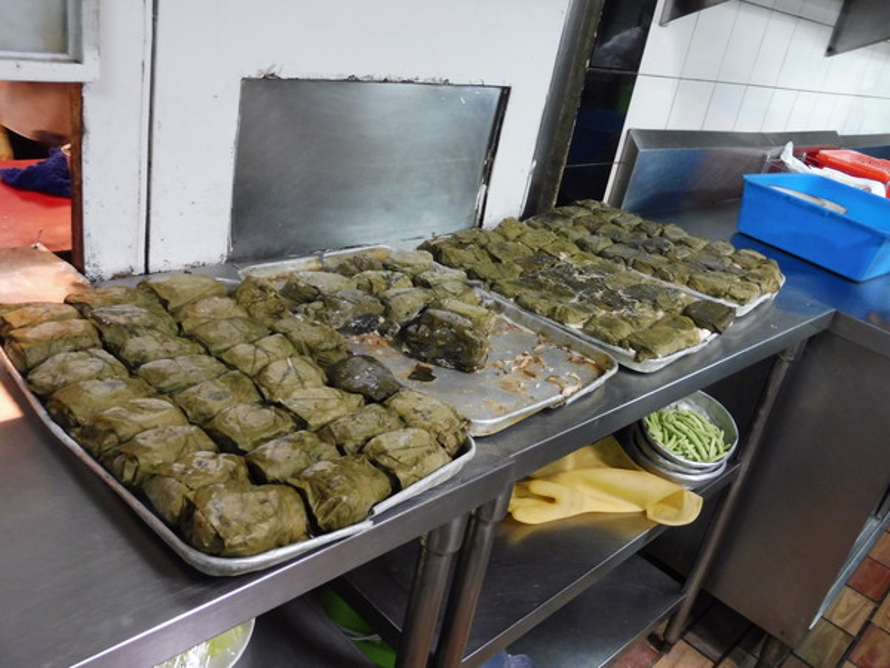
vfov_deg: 46.8
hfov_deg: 60.0
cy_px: 334
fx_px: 771
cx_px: 445
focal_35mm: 30
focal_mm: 5.4
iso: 400
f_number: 3.6
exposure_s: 1/10
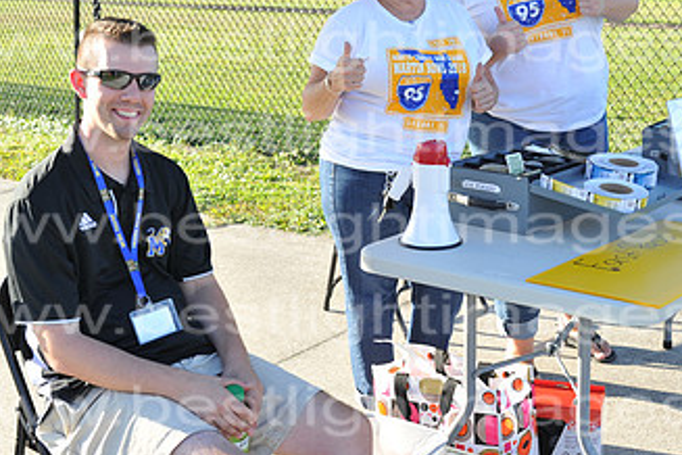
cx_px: 405
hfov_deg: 32.3
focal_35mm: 62
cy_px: 92
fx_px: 1174
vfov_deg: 21.6
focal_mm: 35
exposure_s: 1/200
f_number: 6.3
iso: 200
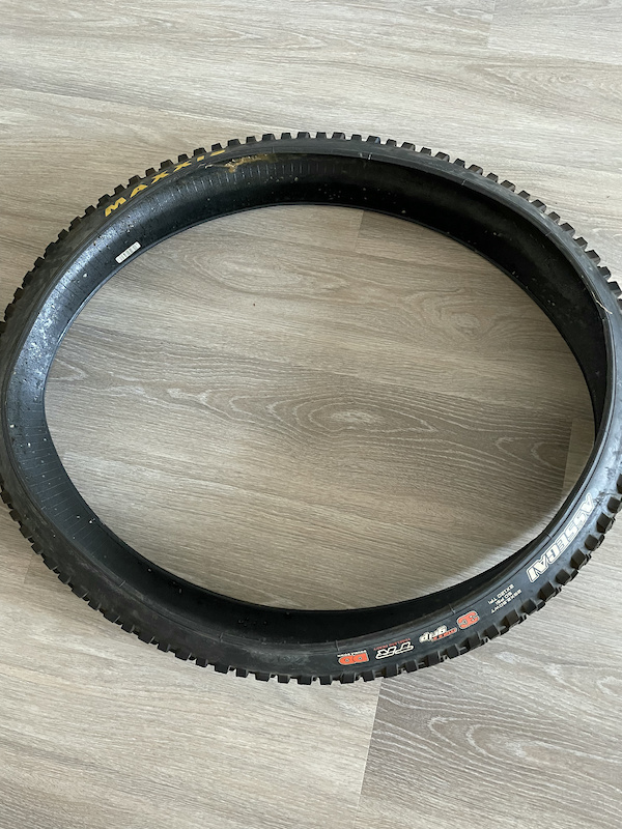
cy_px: 414
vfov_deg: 67.3
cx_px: 311
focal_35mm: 26
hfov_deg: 53.1
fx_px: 623
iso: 400
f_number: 1.6
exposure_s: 1/60
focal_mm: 4.2
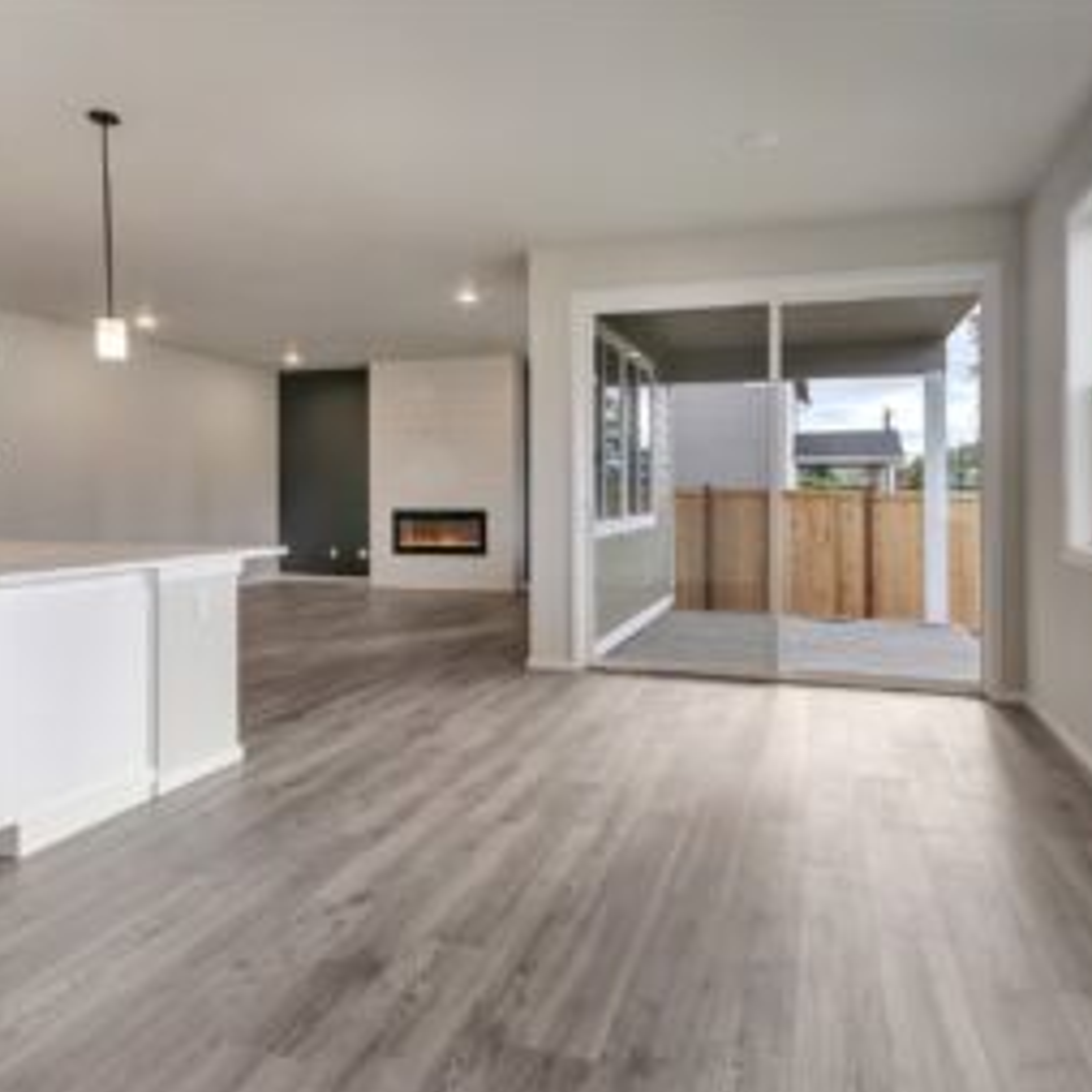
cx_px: 572
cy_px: 561
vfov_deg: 74.8
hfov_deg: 74.8
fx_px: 714
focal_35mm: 20
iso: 125
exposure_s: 1/20
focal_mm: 10
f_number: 8
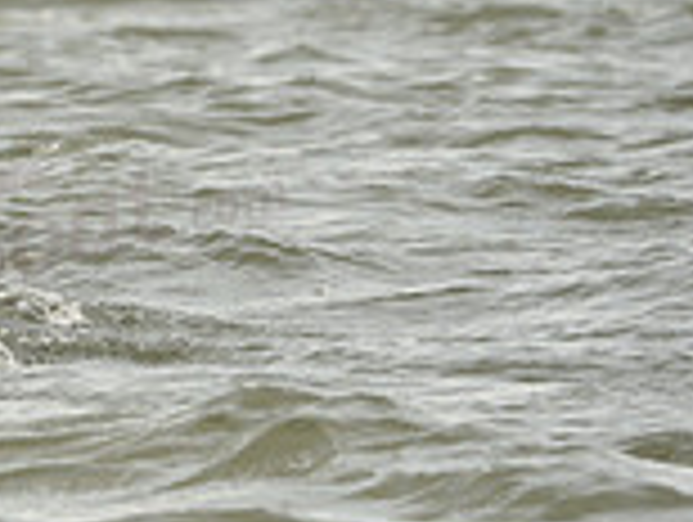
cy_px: 88
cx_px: -576
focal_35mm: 1085
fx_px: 21755
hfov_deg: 1.8
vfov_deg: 1.4
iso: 320
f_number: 6.3
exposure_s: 1/1250
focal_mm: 300
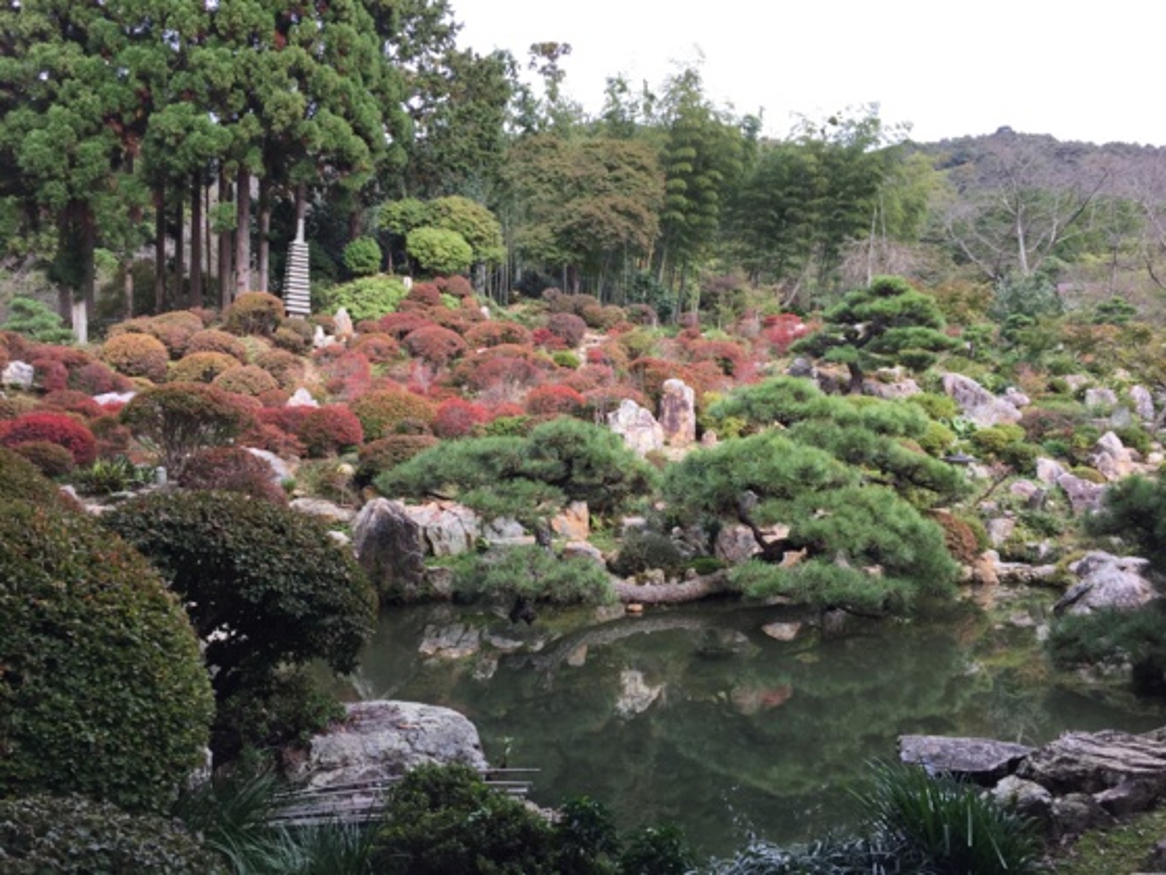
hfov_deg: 61.7
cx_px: 583
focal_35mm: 29
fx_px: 977
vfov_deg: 48.2
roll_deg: -0.9
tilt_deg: +0.4
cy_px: 438
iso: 32
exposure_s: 1/278
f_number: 2.2
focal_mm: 4.15
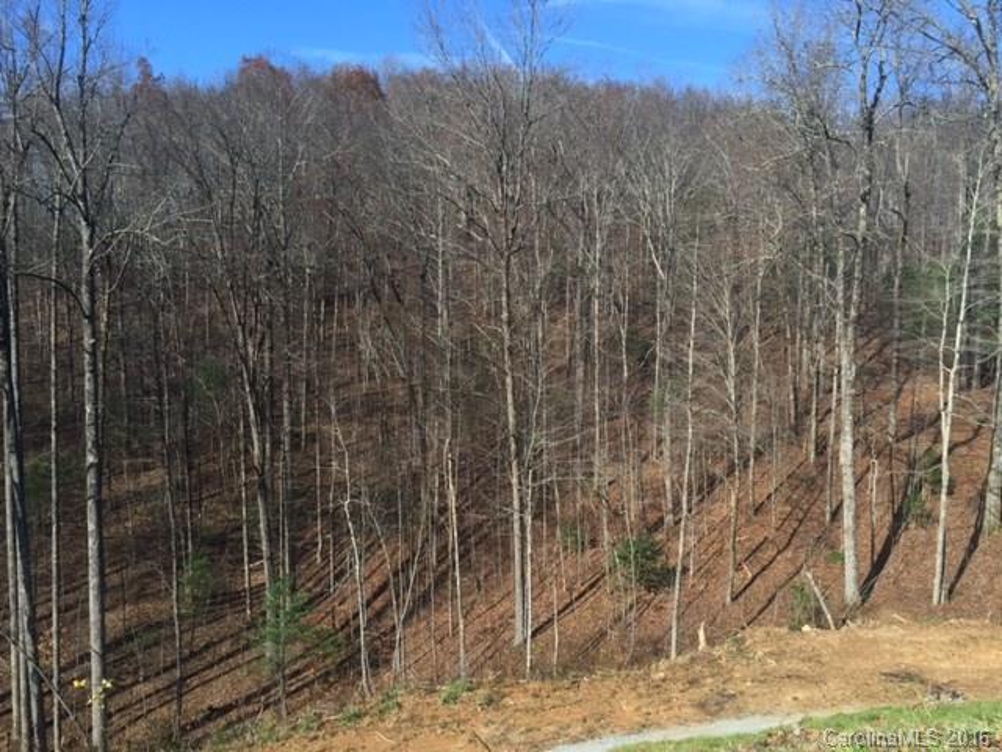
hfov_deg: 61.7
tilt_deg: -6.1
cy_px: 376
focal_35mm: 29
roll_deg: -0.2
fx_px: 839
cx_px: 501
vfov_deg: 48.2
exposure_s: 1/706
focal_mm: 4.15
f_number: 2.2
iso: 32
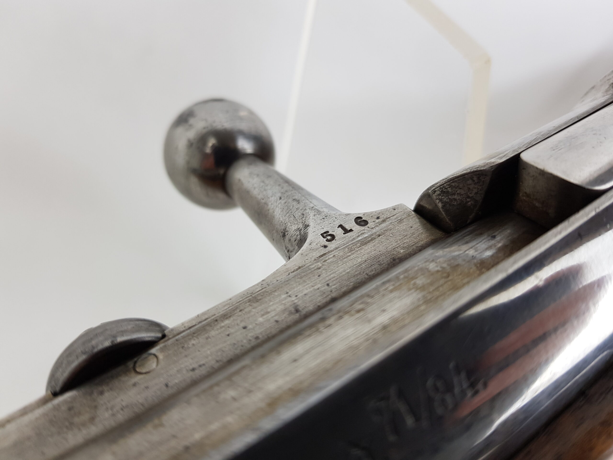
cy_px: 230
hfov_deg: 67.3
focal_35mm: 26
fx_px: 460
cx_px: 306
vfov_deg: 53.1
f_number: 1.7
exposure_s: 1/100
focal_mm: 4.3
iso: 64
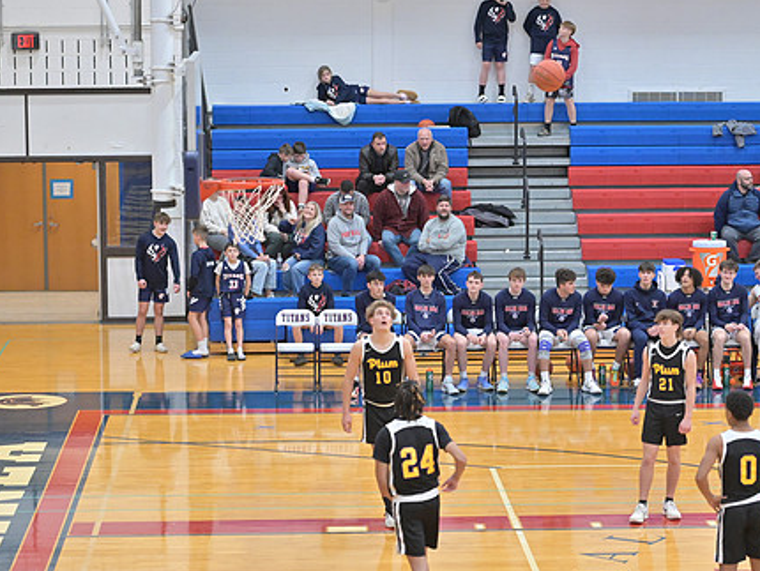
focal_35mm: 123
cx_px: 419
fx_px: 2702
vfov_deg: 12.1
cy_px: 334
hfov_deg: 16.0
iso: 7200
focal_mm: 95
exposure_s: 1/800
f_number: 4
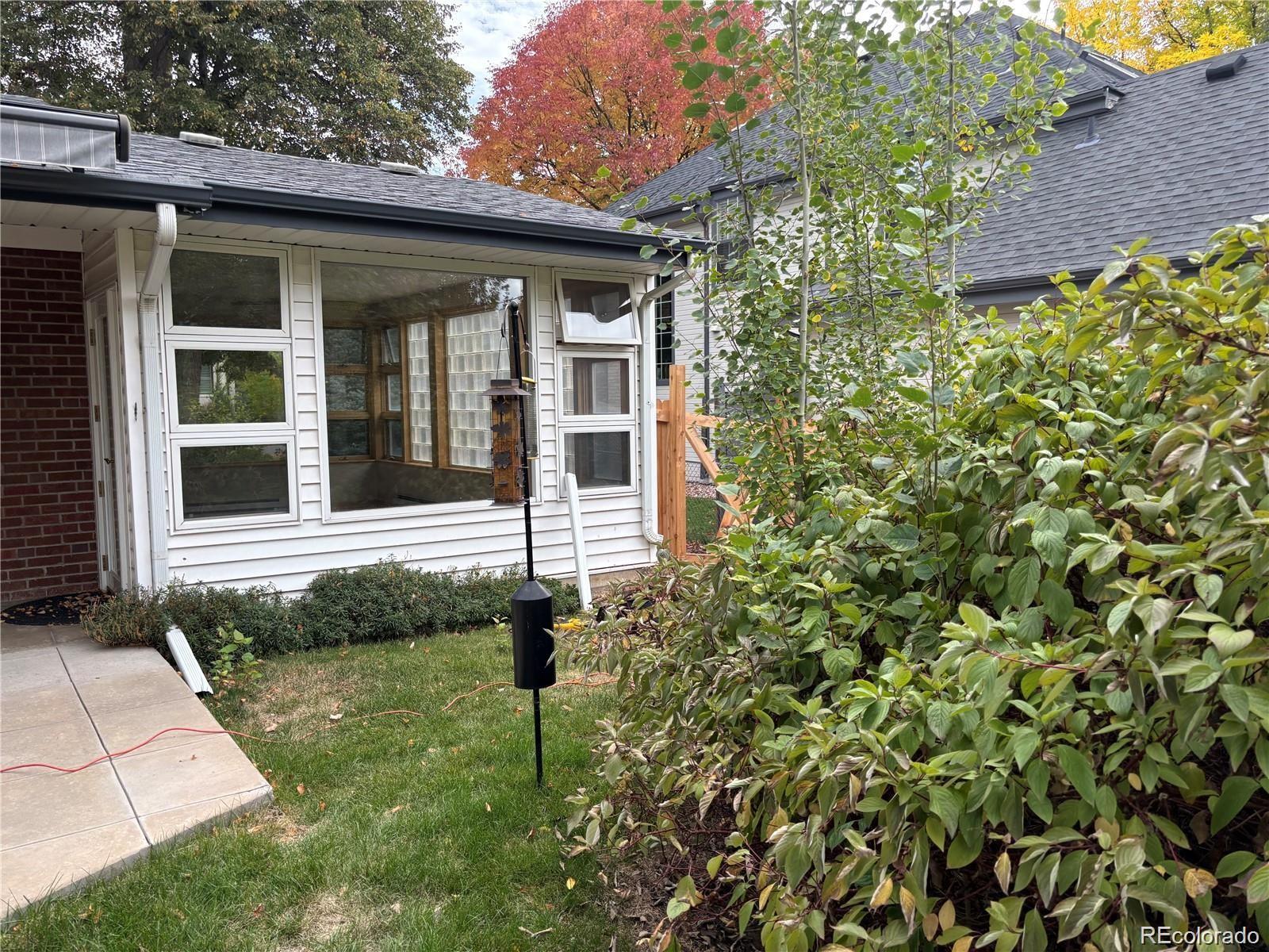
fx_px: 953
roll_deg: +0.8
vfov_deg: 53.1
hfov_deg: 67.3
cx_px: 634
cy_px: 476
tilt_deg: -4.3
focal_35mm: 26
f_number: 1.6
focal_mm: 5.96
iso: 50
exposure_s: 1/732
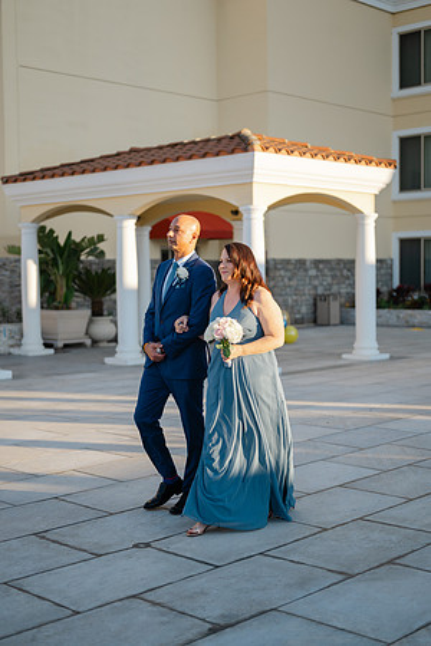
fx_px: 898
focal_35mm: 50
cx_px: 216
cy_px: 323
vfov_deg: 39.6
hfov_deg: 27.0
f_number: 1.8
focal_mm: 50
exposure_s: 1/1250
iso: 64
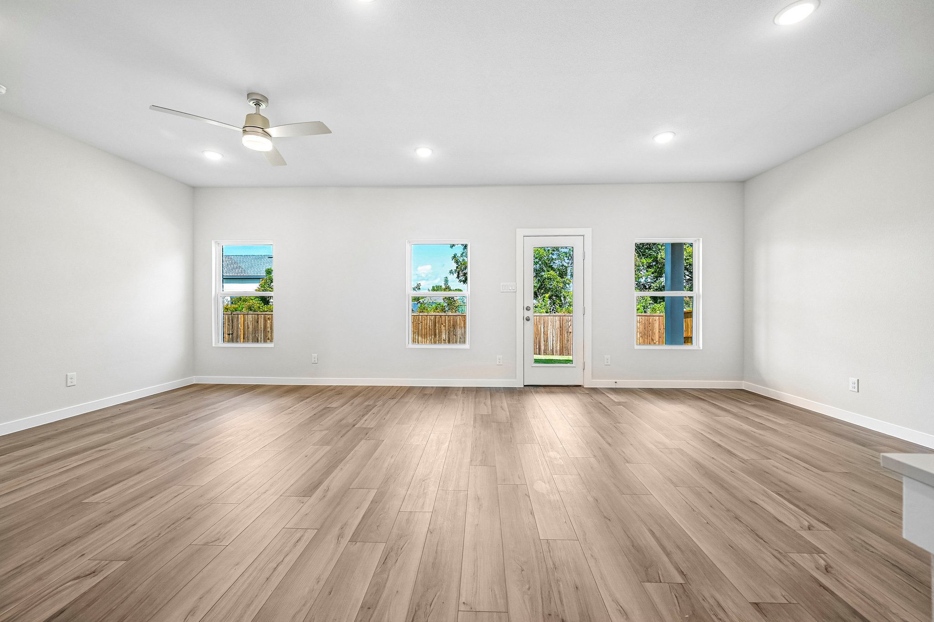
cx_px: 467
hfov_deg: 104.3
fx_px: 363
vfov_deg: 81.2
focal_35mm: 14
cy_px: 311
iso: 250
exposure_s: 1/30
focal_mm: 14
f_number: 9
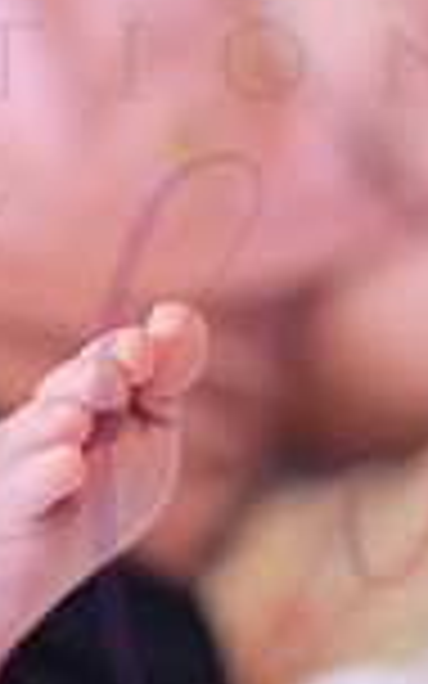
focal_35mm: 151
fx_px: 2818
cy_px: 220
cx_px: 0
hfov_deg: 8.6
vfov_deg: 13.8
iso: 800
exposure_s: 1/60
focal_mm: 50
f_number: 2
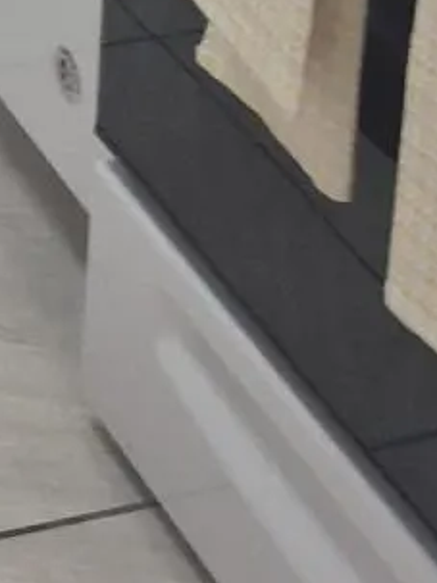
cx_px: -435
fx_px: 2560
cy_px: -798
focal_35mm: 152
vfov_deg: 11.0
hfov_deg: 9.2
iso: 320
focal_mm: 5.4
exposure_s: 1/34
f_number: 1.8
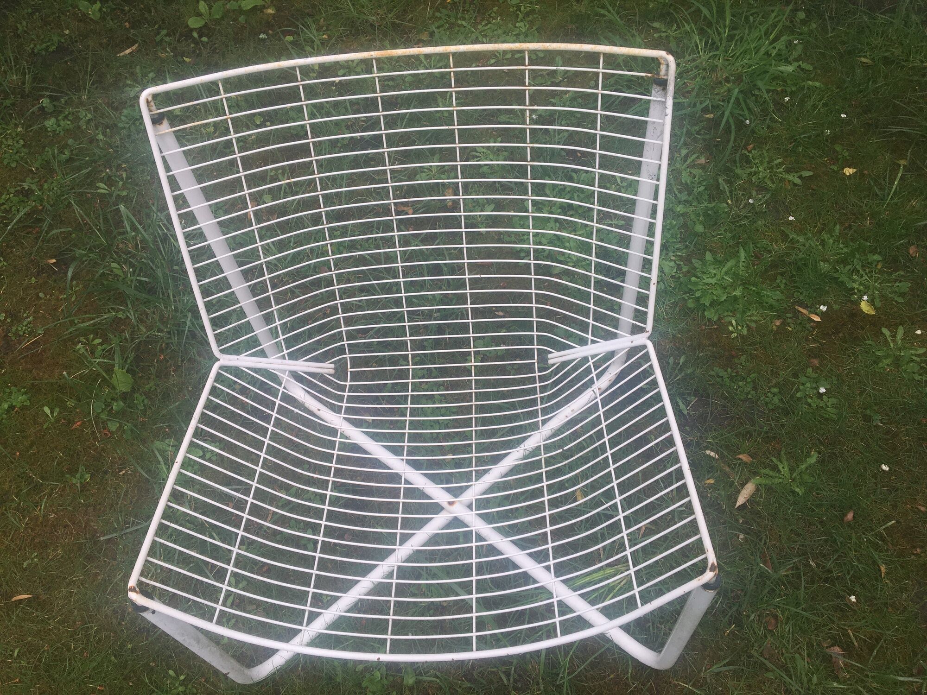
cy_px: 348
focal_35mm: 29
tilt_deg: -55.0
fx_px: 777
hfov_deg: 61.7
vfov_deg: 48.2
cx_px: 464
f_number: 2.2
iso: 25
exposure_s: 1/487
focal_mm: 4.15
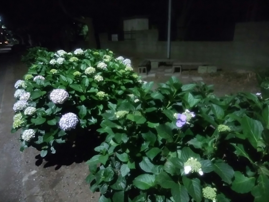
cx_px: 134
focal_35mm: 22
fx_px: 171
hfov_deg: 76.4
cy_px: 101
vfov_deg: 61.1
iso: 800
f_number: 2
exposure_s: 1/12
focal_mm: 3
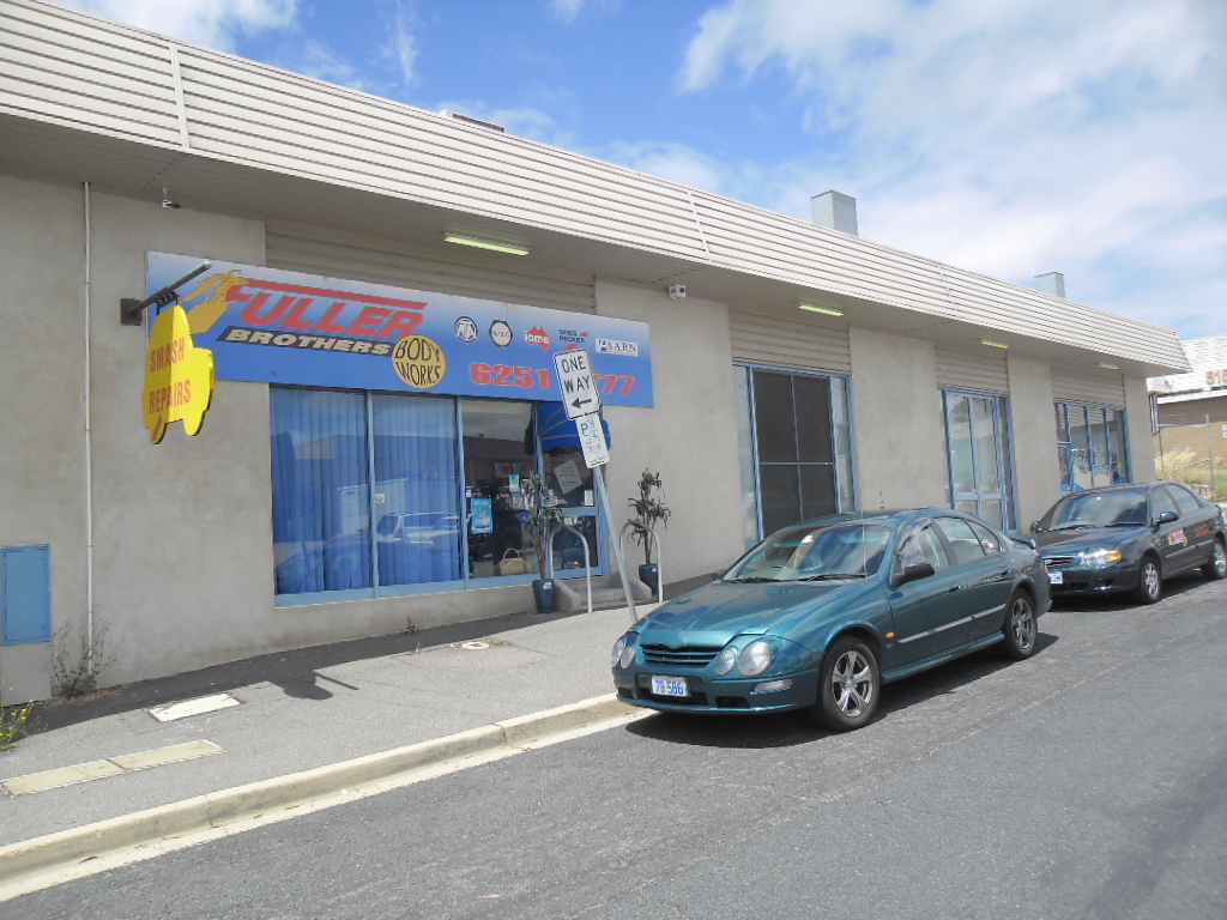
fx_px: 957
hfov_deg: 65.3
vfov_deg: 51.4
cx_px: 614
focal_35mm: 27
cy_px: 460
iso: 80
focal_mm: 4.9
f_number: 3.5
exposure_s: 1/861
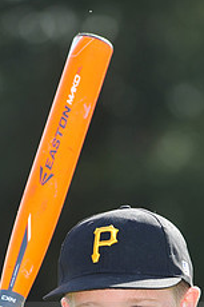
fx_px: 3967
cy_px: 320
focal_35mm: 466
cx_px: 105
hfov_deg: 2.9
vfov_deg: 4.4
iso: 400
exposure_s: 1/1250
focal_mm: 185
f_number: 4.5
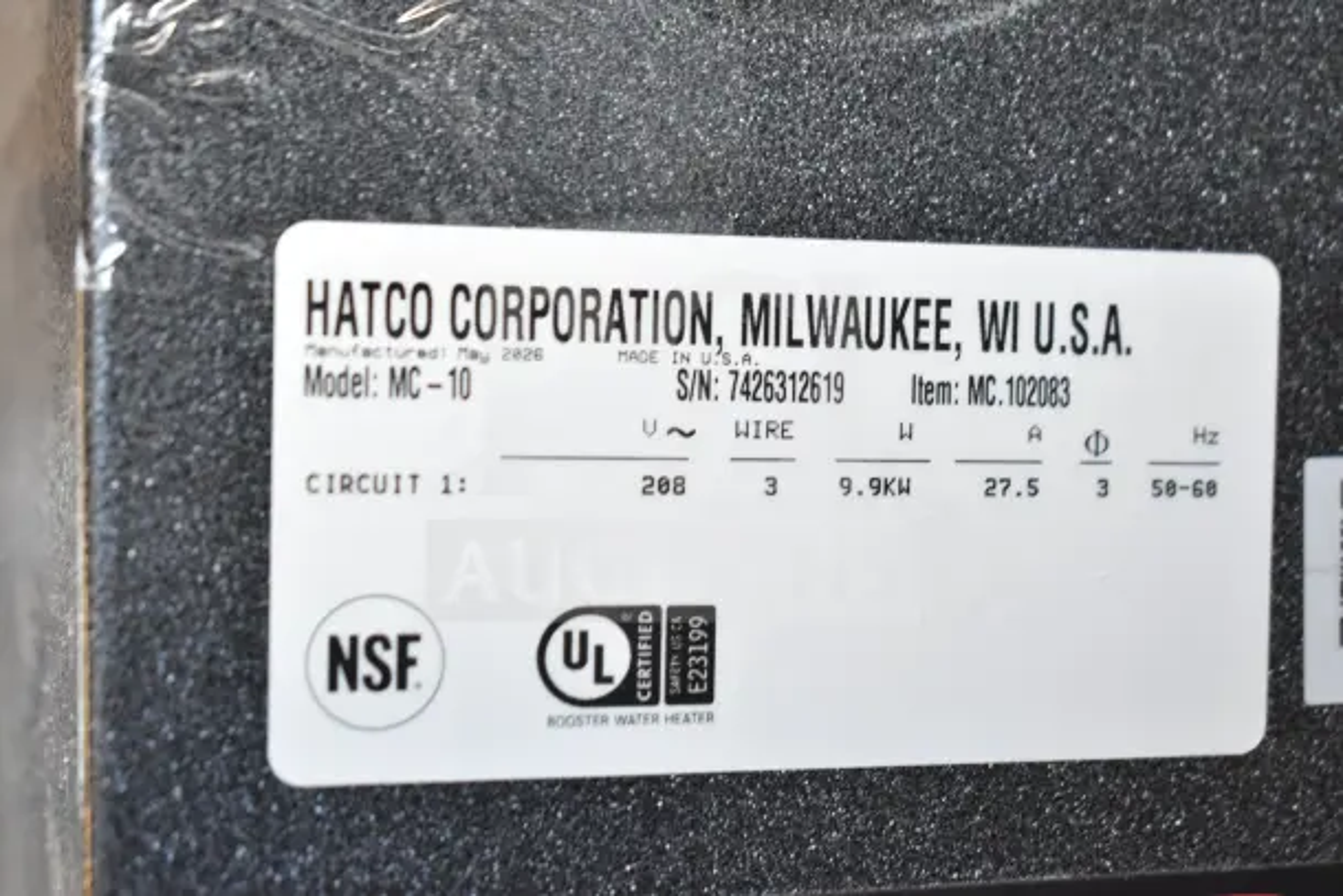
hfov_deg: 29.2
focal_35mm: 69
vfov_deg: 19.7
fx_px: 2575
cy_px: 448
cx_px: 672
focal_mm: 46
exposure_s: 1/80
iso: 1600
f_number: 5.3
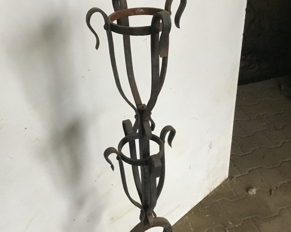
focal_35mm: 38
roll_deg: +8.0
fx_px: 327
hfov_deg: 47.6
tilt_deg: -38.4
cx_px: 113
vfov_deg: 39.2
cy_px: 119
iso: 200
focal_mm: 3.3
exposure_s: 1/25
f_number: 2.4
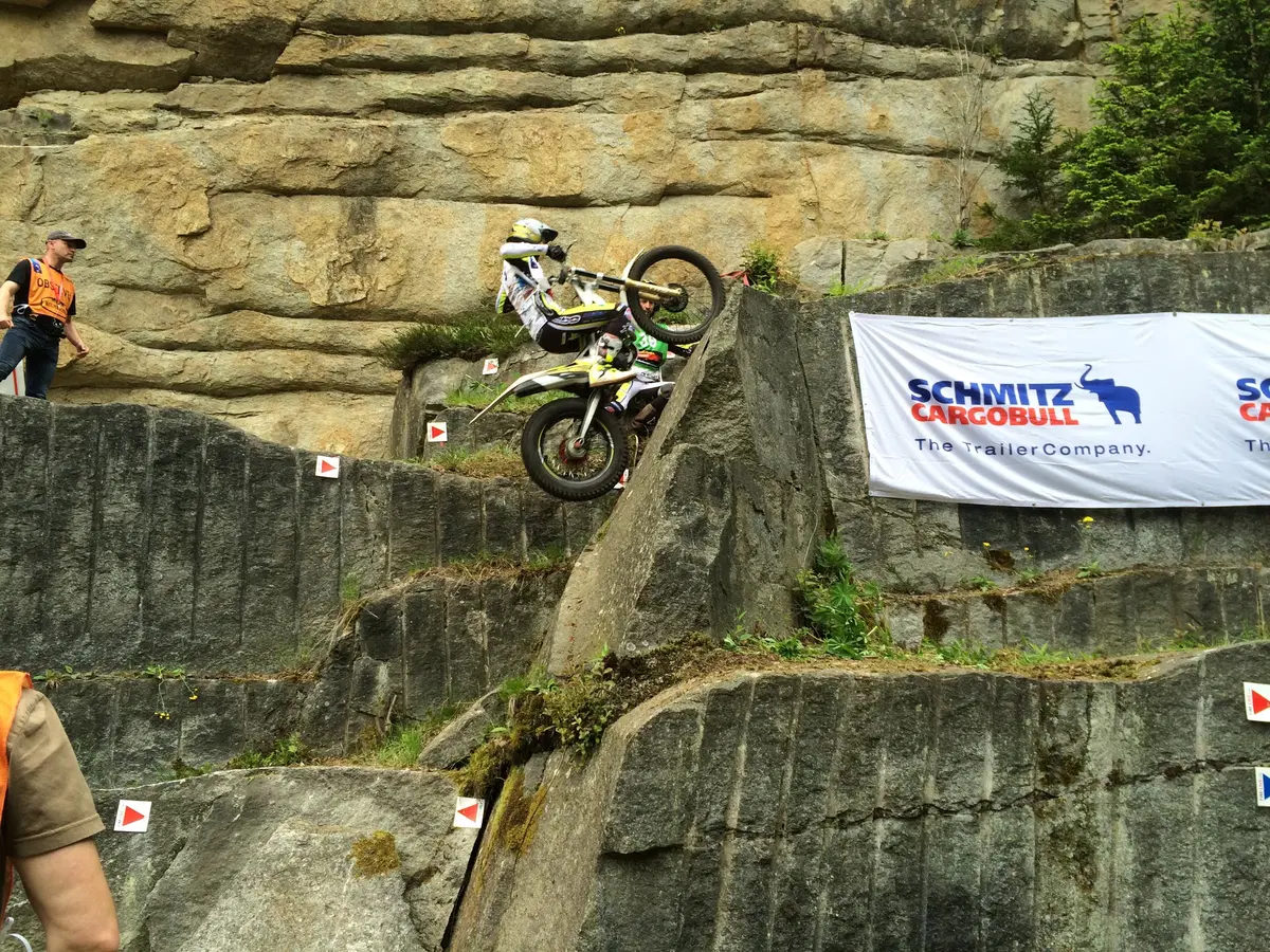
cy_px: 476
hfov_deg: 61.7
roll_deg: +0.7
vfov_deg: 48.2
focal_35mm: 29
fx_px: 1064
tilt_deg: +12.8
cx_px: 635
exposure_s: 1/297
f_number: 2.2
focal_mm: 4.15
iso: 32
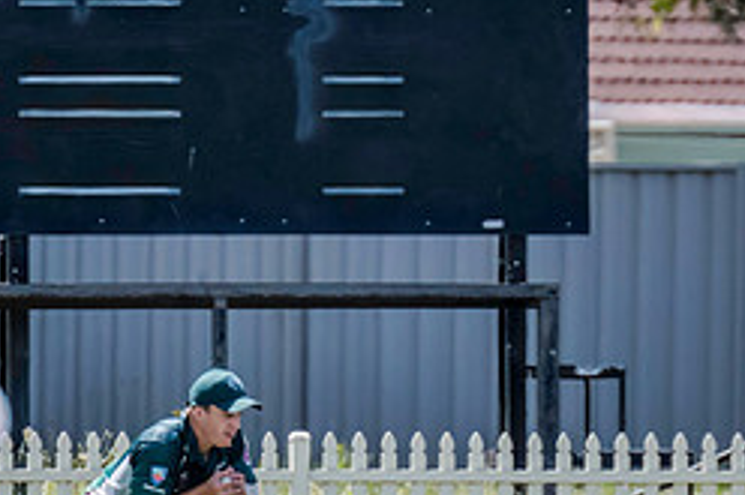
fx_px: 35239
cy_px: 416
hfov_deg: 1.2
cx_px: 242
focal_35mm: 1704
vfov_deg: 0.8
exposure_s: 1/2500
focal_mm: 600
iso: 1100
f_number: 5.6
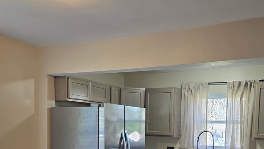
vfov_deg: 27.3
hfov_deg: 49.2
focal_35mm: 41
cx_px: 155
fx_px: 287
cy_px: 151
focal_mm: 6.3
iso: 160
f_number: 1.7
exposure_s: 1/120
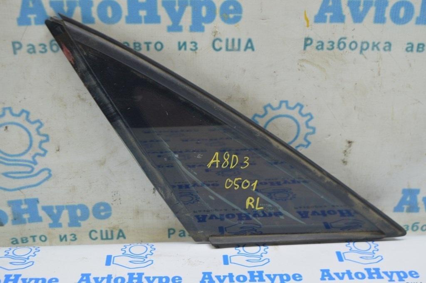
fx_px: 568
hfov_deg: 41.1
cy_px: 142
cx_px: 213
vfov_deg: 28.0
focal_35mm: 48
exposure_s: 1/20
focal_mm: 32
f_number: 5.6
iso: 400
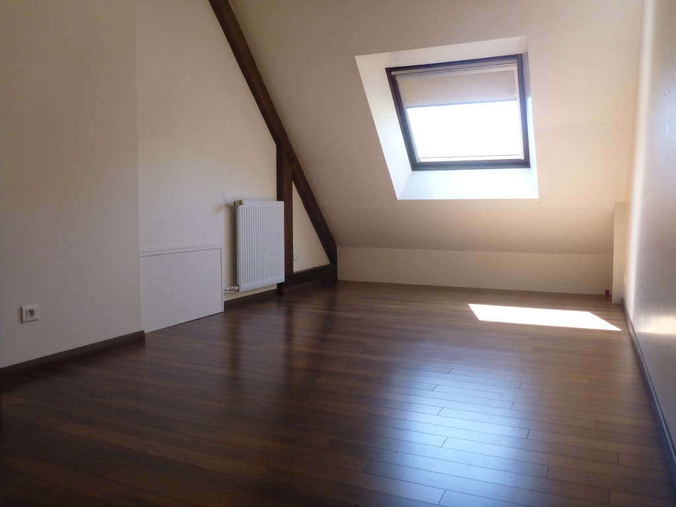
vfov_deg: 49.7
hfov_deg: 63.4
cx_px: 338
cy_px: 254
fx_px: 547
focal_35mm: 28
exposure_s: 1/60
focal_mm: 4.9
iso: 250
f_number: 3.3
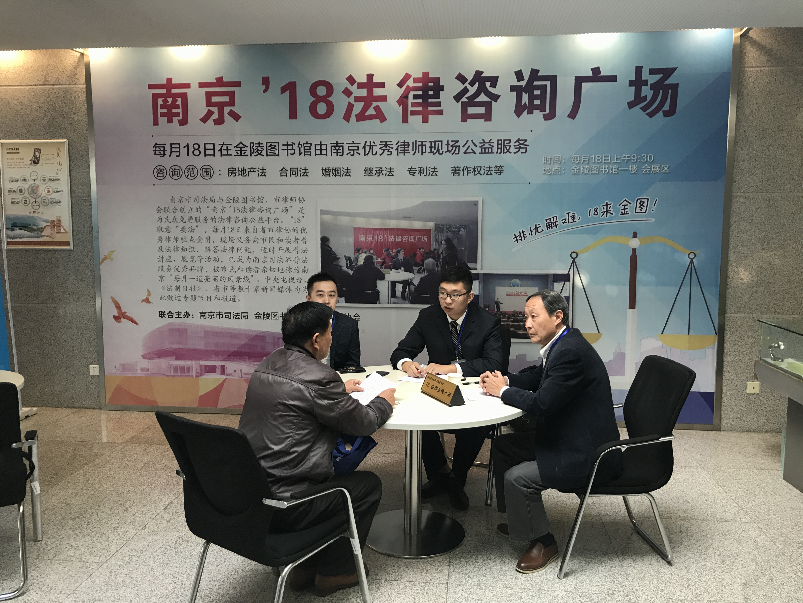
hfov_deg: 63.4
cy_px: 302
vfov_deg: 49.7
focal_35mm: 28
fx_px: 650
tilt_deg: -5.7
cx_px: 402
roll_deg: -0.1
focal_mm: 3.99
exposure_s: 1/33
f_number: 1.8
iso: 32
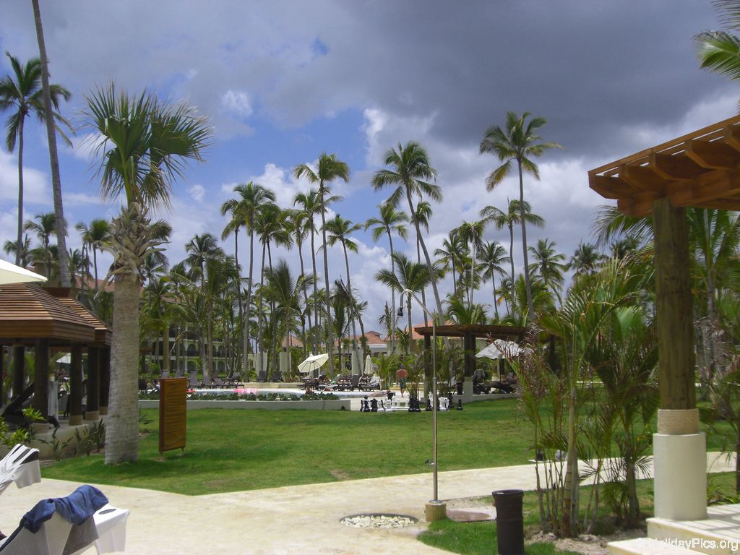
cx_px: 370
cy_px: 278
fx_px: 812
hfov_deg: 49.0
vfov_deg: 37.7
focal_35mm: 38
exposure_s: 1/250
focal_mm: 6.2
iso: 64
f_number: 8
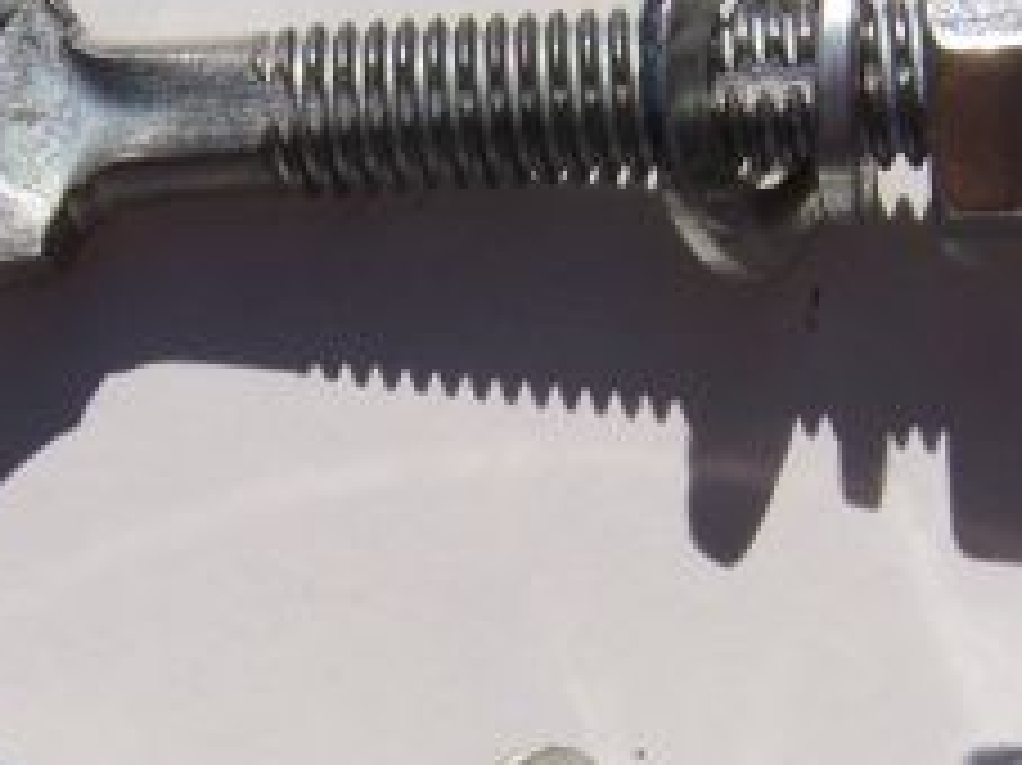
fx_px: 3157
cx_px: 387
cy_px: 549
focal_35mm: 107
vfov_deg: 13.8
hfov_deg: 18.4
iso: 80
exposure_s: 1/1500
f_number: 5.6
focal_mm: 6.3
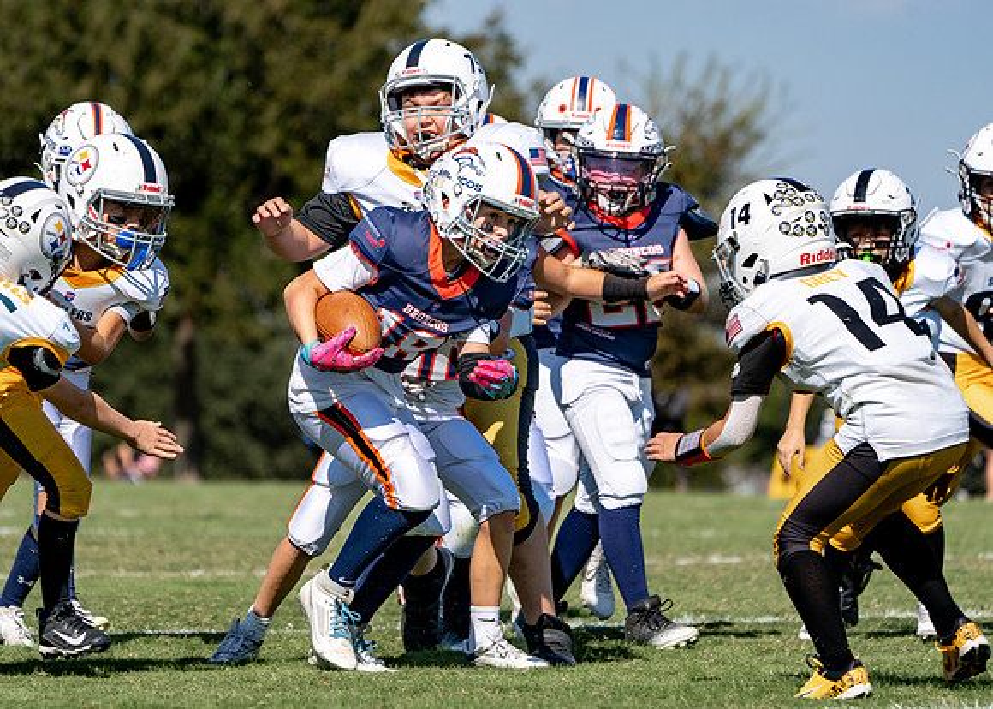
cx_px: 391
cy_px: 375
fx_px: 8701
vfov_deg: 4.7
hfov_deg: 6.5
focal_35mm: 309
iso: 125
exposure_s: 1/1250
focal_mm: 259
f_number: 5.6
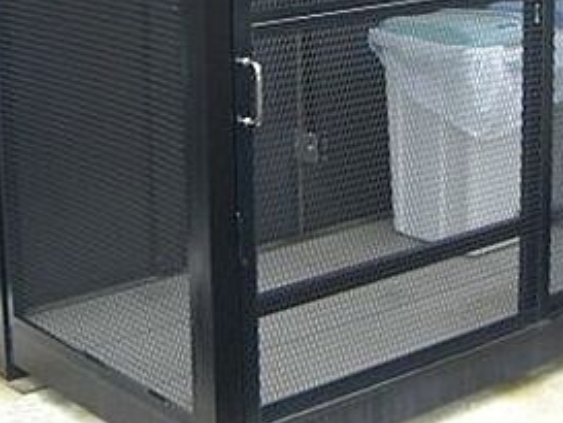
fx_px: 1448
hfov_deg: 21.8
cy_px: 14
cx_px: 410
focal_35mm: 89
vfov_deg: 16.3
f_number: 2.7
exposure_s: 1/200
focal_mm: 6.2
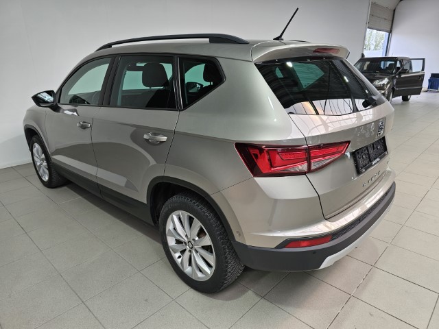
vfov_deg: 58.9
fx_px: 292
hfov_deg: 73.9
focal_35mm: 23
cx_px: 220
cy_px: 164
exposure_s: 1/100
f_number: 1.7
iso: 32
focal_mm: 6.3
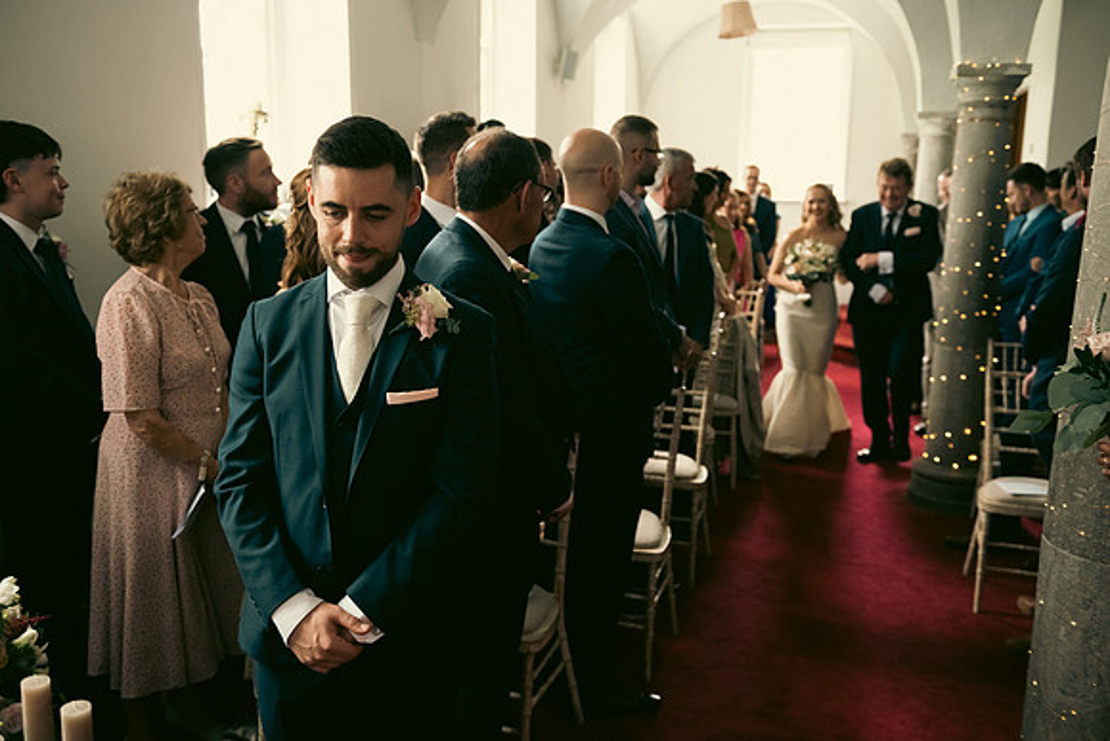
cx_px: 555
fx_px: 987
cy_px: 370
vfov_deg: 41.1
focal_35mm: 32
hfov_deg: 58.7
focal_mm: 32
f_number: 3.5
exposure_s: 1/160
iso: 800
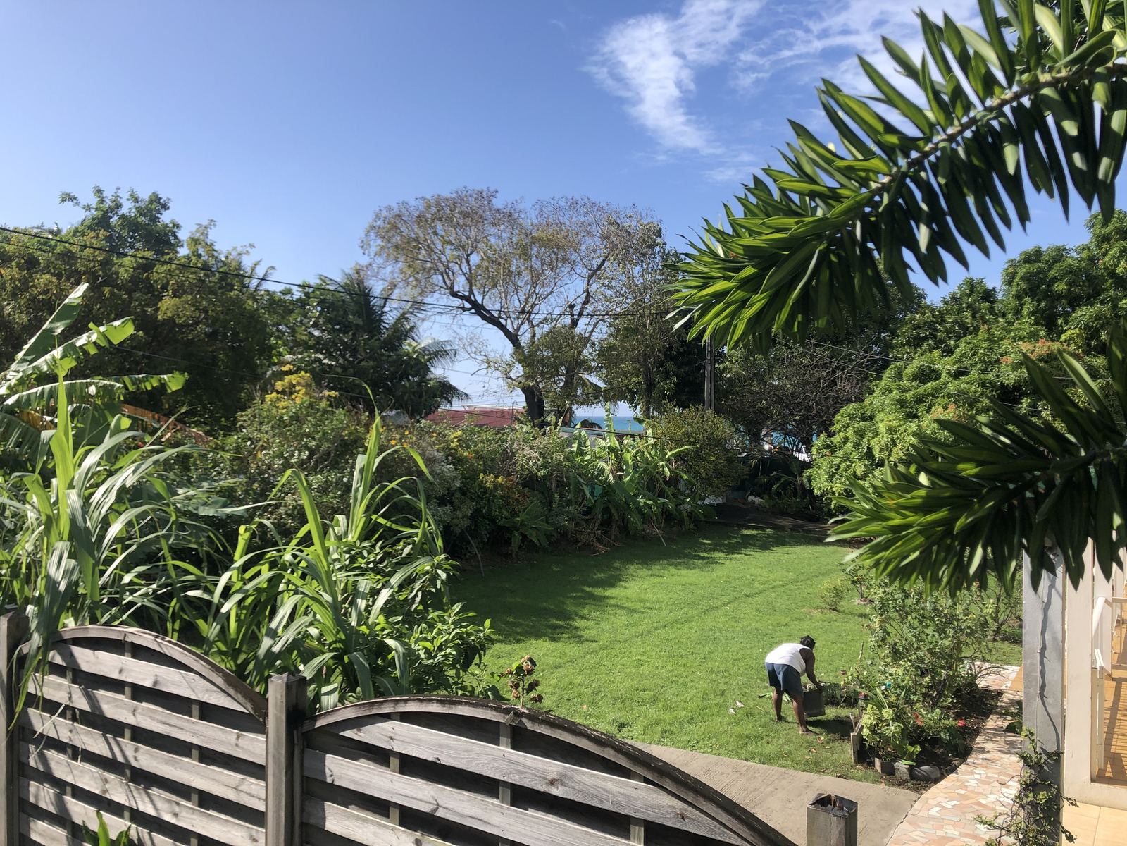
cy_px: 423
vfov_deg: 49.7
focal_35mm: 28
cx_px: 564
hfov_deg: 63.4
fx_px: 912
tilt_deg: -0.9
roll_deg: +0.5
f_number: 1.8
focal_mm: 4
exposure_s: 1/1600
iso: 20
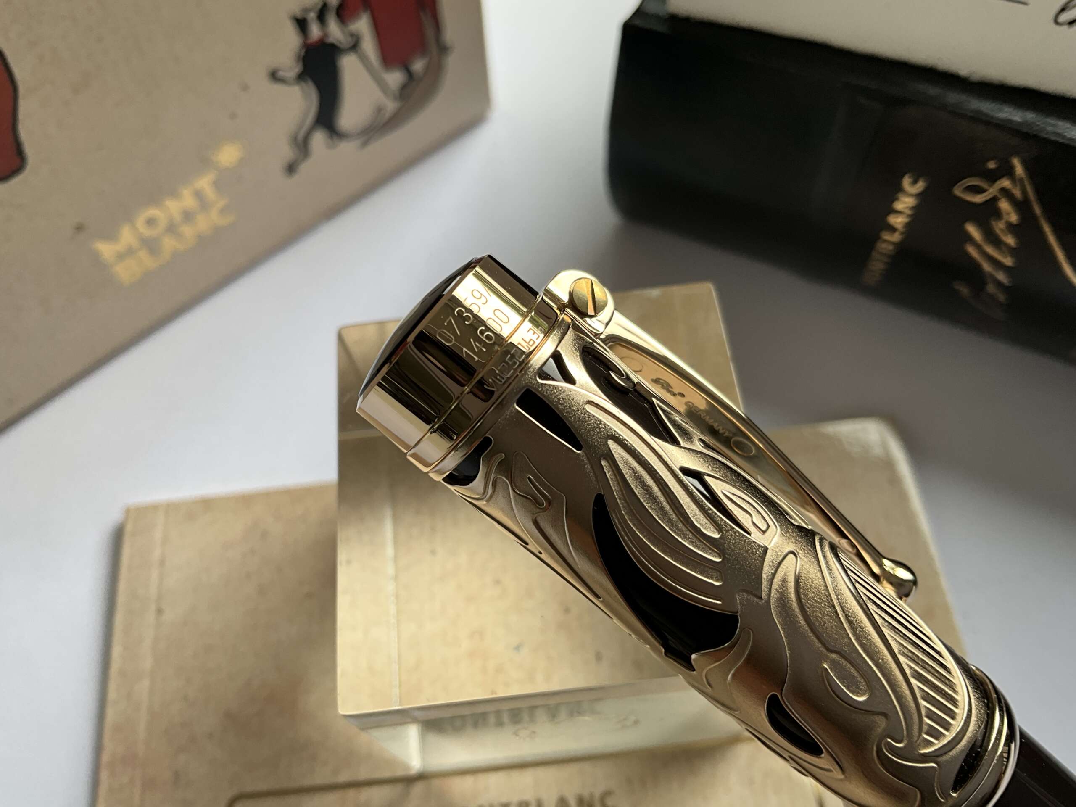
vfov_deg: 48.2
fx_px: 901
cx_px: 538
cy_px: 404
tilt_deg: -62.9
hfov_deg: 61.7
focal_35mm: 29
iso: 25
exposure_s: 1/122
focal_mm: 3
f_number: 1.8
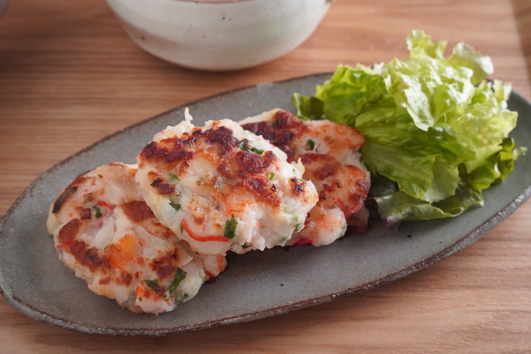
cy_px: 177
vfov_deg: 19.5
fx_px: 1032
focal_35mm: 70
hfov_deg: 28.8
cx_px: 266
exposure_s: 1/160
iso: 20000
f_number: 11
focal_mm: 70
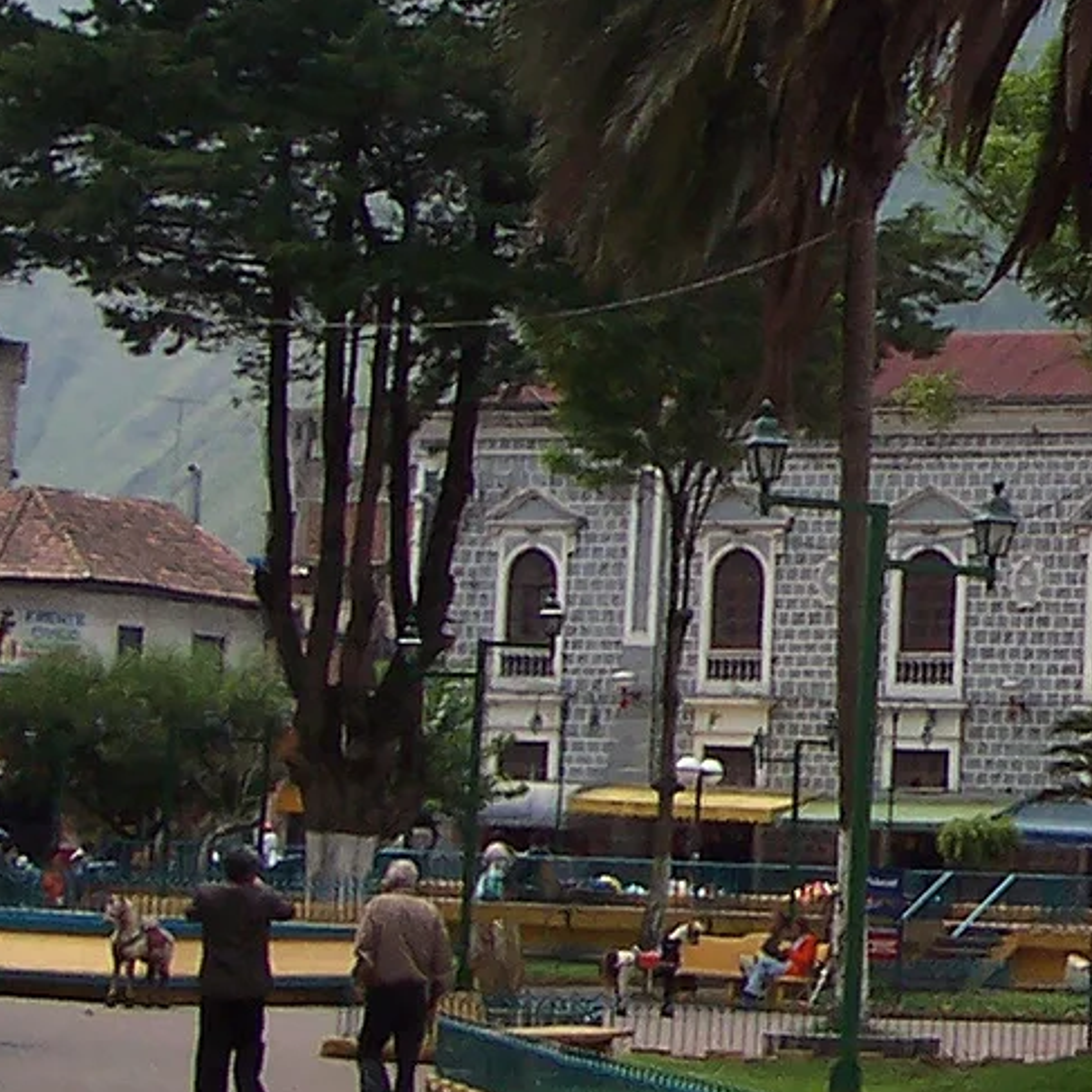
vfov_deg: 13.4
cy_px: 152
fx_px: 4604
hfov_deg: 12.7
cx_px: 1727
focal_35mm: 129
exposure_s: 1/750
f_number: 5.6
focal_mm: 5.6
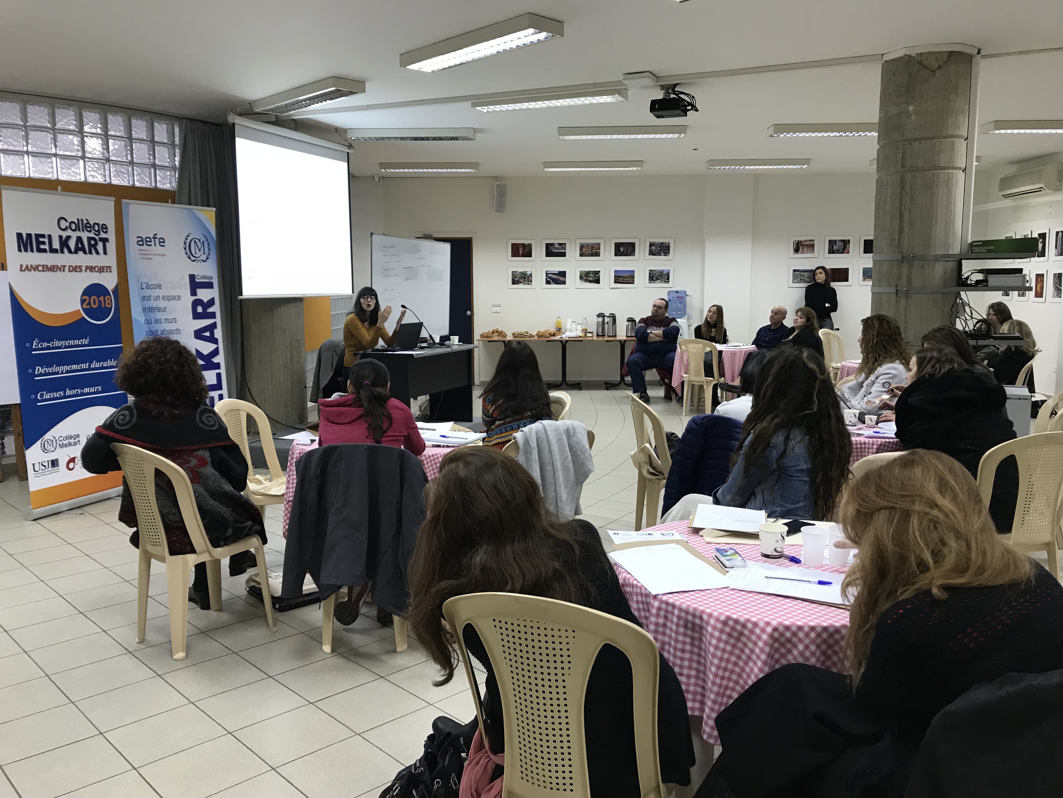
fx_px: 860
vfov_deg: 49.7
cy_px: 399
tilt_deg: -5.3
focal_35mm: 28
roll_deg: -0.1
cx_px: 532
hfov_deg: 63.4
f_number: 1.8
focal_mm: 3.99
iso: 40
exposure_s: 1/20
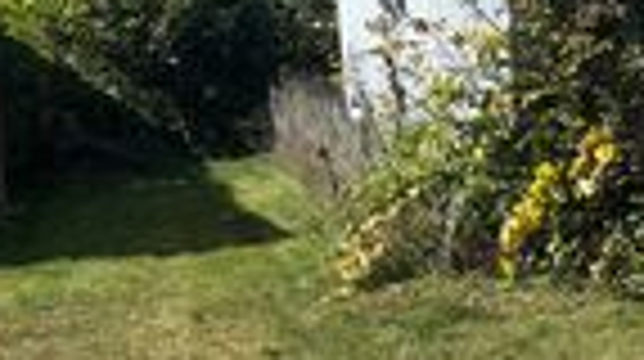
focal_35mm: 99
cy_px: 236
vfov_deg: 12.2
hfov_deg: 18.5
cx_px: 1036
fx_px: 1688
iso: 50
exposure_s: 1/2151
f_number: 1.6
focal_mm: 5.96
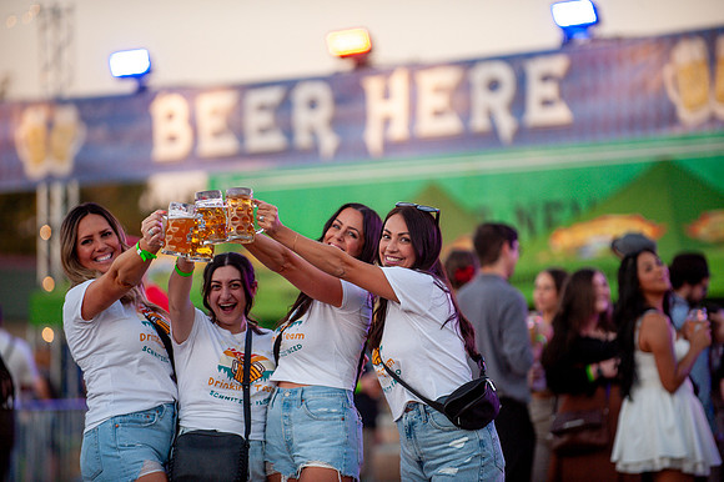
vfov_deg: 6.9
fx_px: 4020
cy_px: 241
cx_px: 362
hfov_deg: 10.3
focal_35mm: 200
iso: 640
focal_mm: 200
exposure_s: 1/400
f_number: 2.8
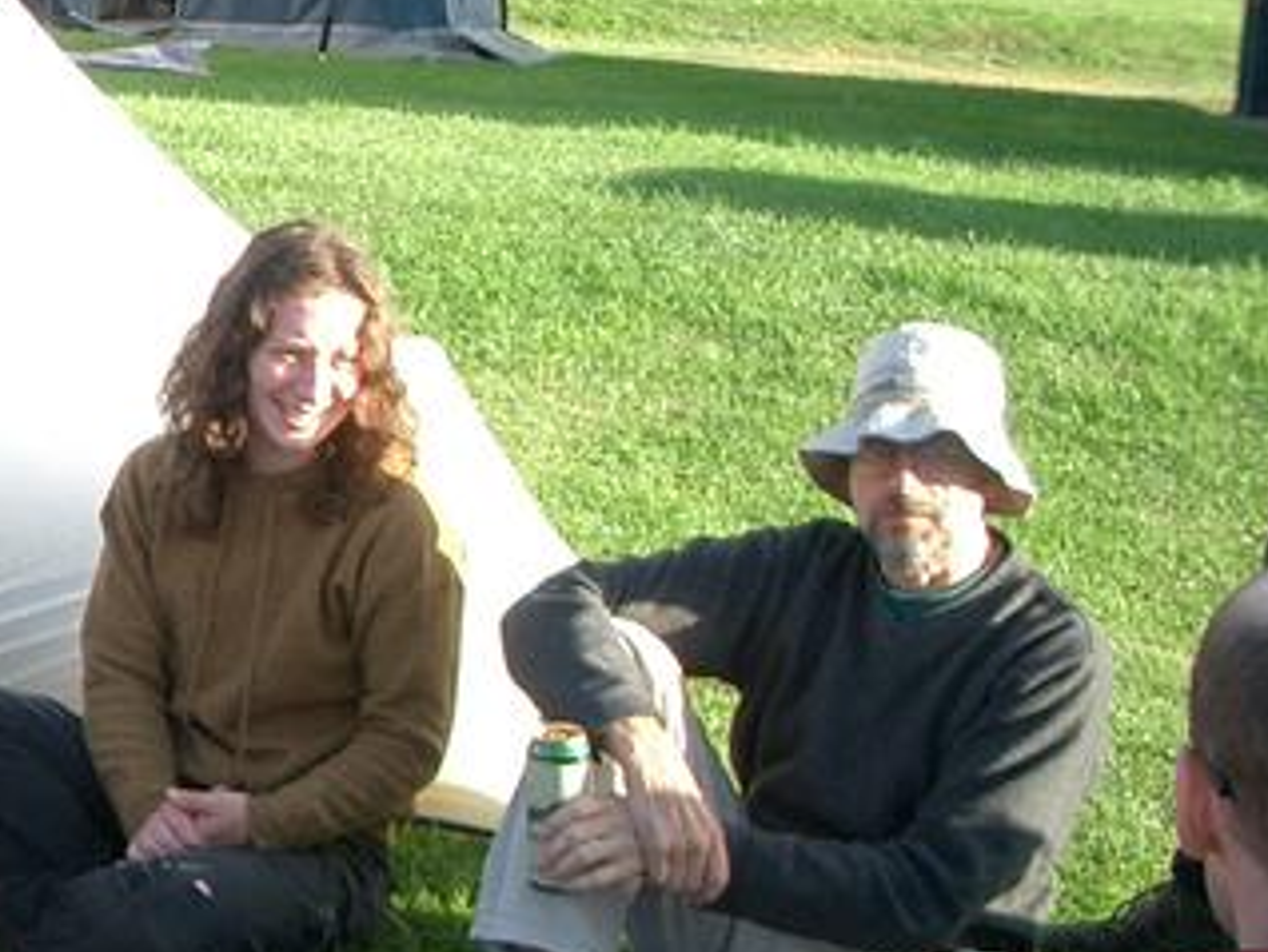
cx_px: -291
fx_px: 3226
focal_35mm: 88
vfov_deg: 16.8
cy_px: 574
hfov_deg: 20.6
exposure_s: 1/200
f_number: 2.6
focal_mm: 5.8
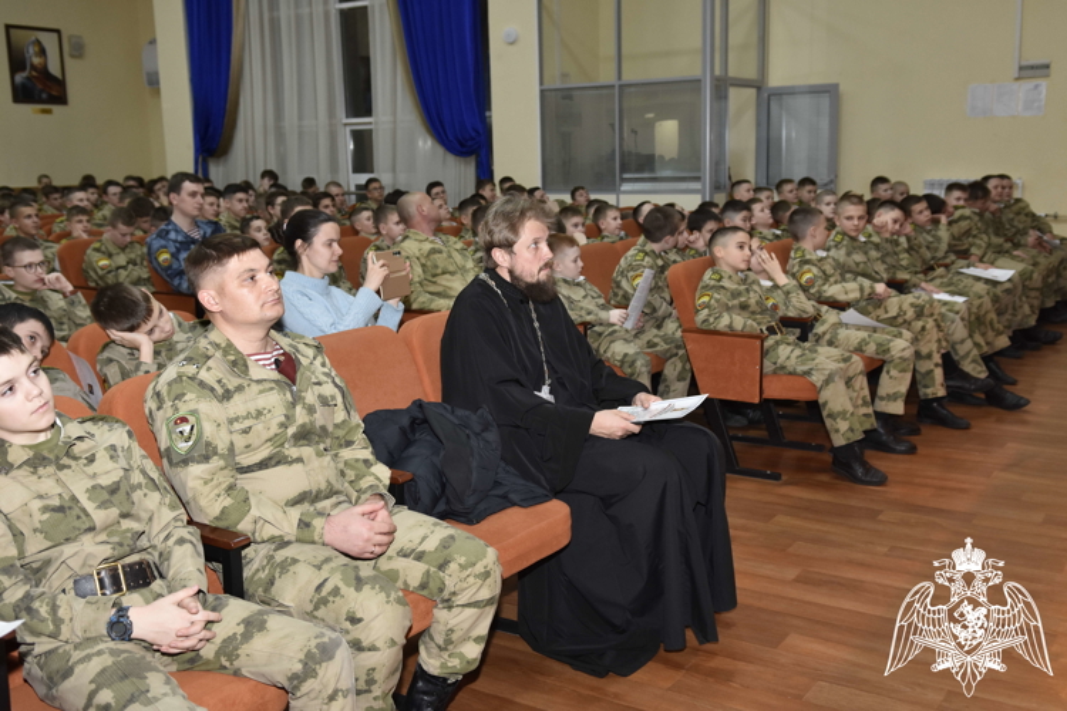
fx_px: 1156
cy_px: 356
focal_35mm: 39
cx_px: 534
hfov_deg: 49.6
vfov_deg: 34.2
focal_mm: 26
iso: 800
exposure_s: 1/100
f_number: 4
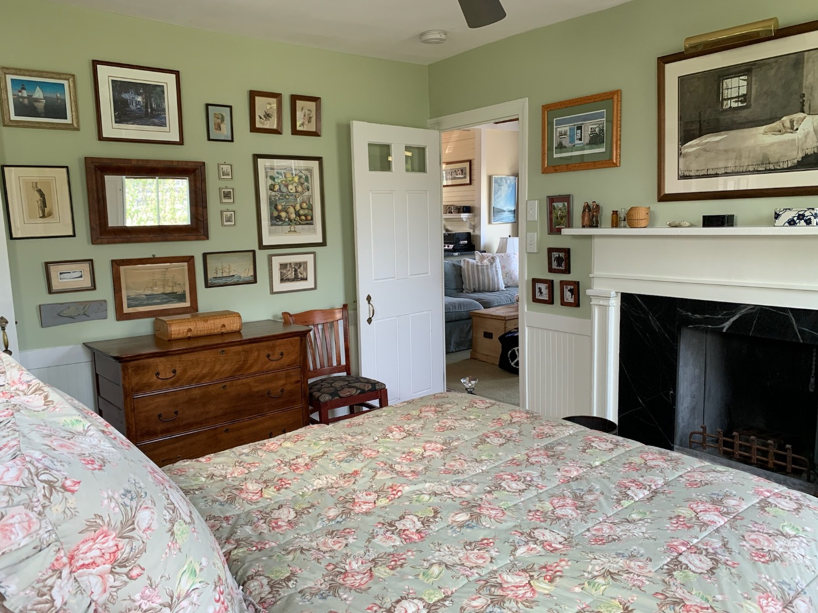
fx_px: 614
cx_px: 409
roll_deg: +0.4
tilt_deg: -8.2
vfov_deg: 53.1
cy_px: 306
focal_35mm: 26
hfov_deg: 67.3
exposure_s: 1/79
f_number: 1.8
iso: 100
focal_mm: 4.25
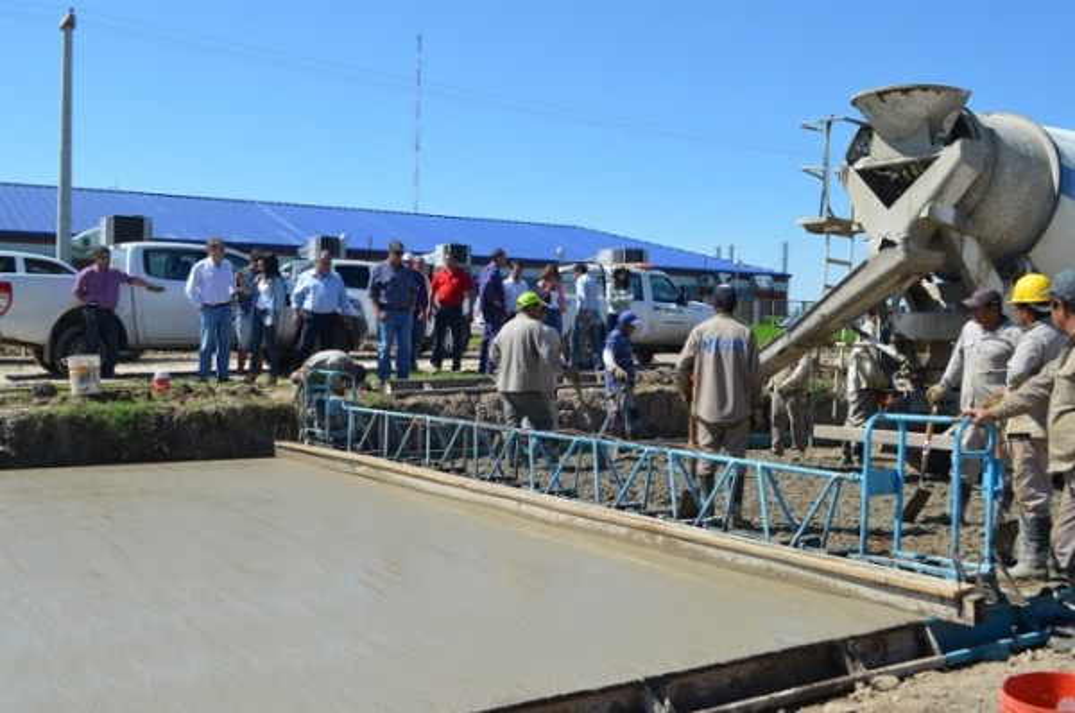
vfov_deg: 36.8
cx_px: 538
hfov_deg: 53.2
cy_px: 356
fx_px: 1073
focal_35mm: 36
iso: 110
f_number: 8
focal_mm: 24
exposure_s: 1/250
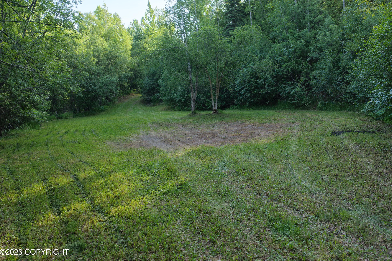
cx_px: 202
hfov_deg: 63.6
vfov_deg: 45.0
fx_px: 316
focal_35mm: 29
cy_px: 129
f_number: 2.8
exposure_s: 1/100
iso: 100
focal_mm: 14.45
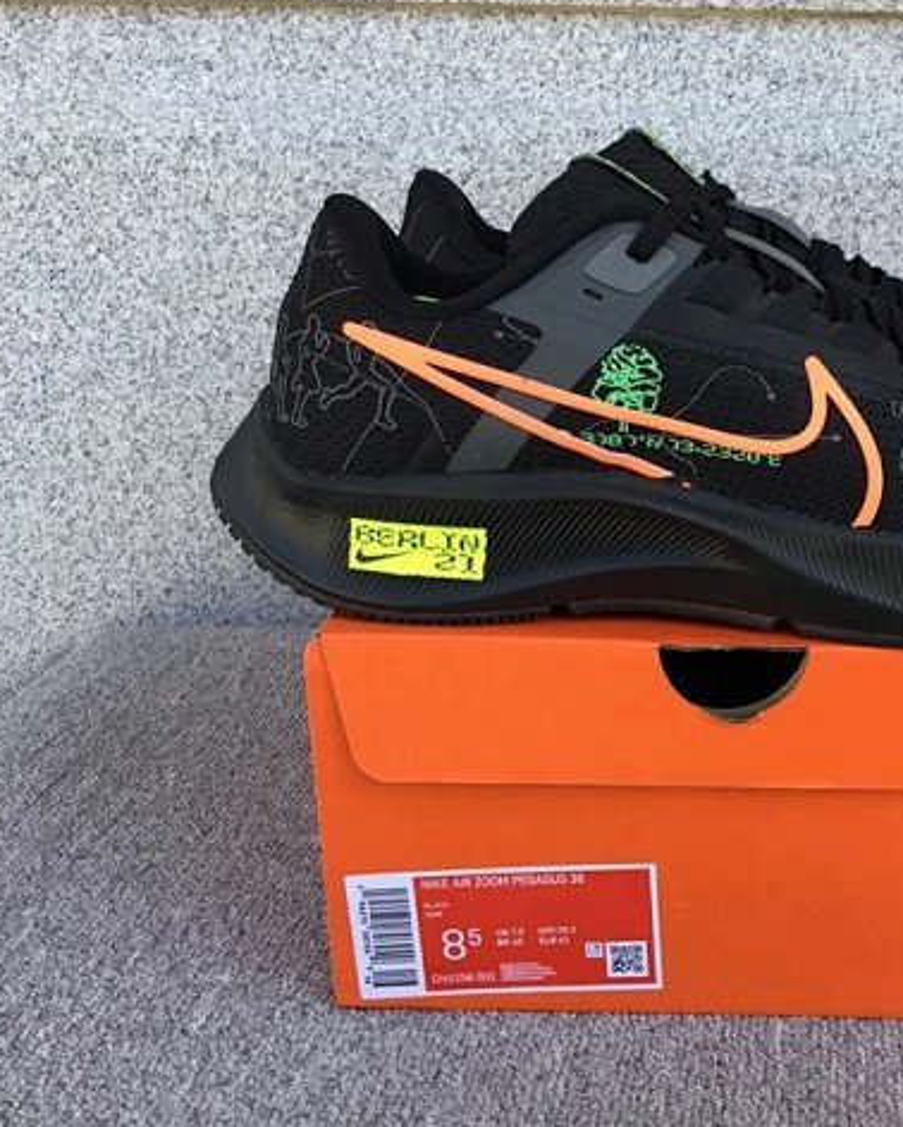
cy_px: 556
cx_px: 729
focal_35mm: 41
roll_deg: -0.6
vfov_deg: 44.8
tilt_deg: -17.5
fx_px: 1369
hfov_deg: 35.3
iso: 25
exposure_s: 1/100
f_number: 2.4
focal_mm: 3.3
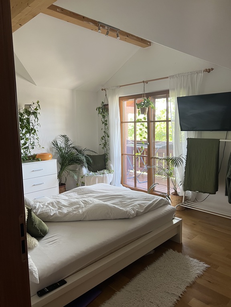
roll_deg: +1.4
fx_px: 231
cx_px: 116
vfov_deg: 67.3
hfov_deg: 53.1
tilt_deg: -7.8
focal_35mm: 26
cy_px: 154
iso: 125
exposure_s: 1/84
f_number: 1.5
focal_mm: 5.7
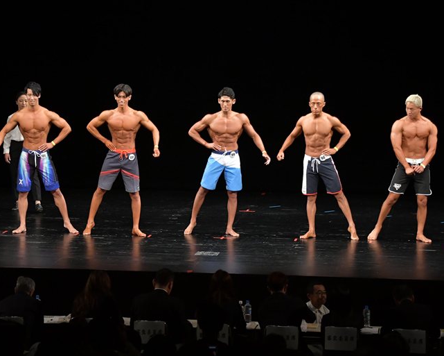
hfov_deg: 13.4
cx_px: 198
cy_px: 178
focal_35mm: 144
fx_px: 1893
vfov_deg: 10.7
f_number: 5.6
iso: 3200
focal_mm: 85
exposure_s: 1/400
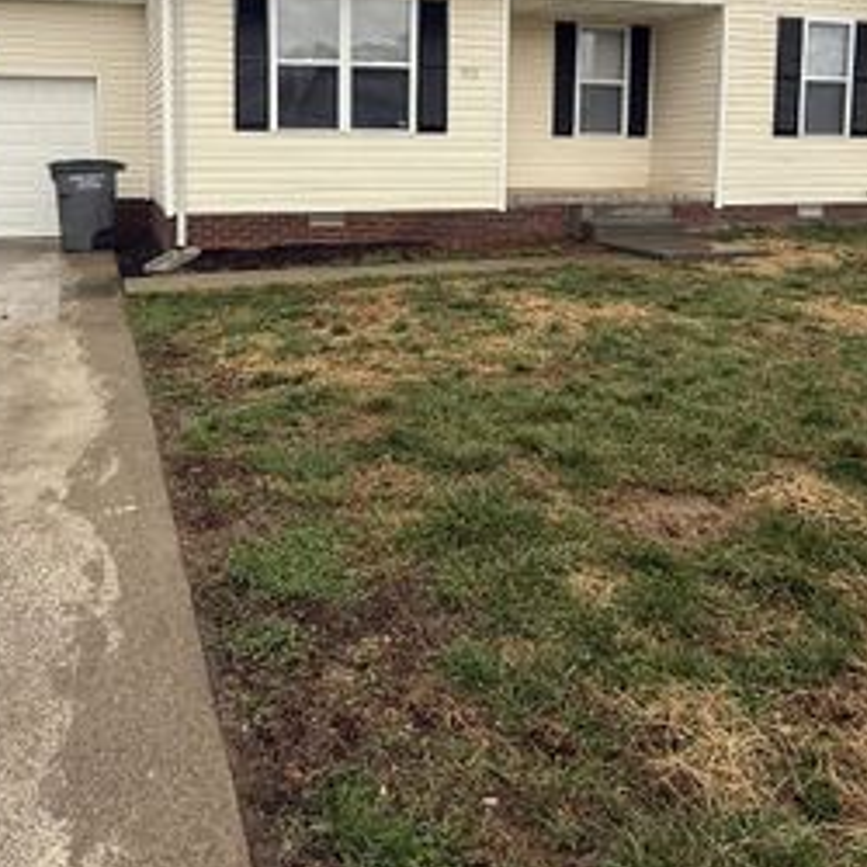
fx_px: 935
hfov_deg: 49.6
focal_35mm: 33
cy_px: 241
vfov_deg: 48.3
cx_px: 375
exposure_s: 1/165
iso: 50
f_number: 2.2
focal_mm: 2.22
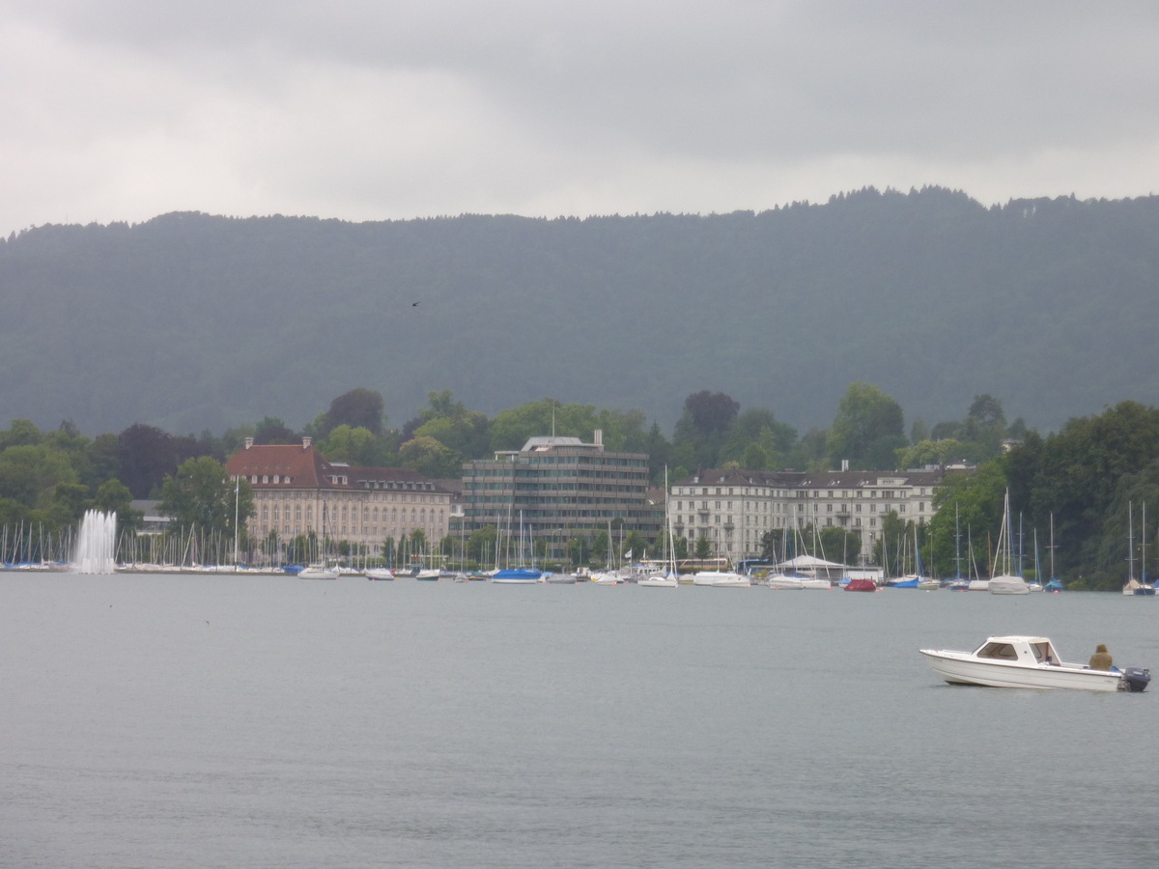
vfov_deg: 12.5
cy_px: 434
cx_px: 580
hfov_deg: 16.6
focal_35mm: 119
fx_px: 3984
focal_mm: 19.5
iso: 100
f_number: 4.4
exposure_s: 1/200
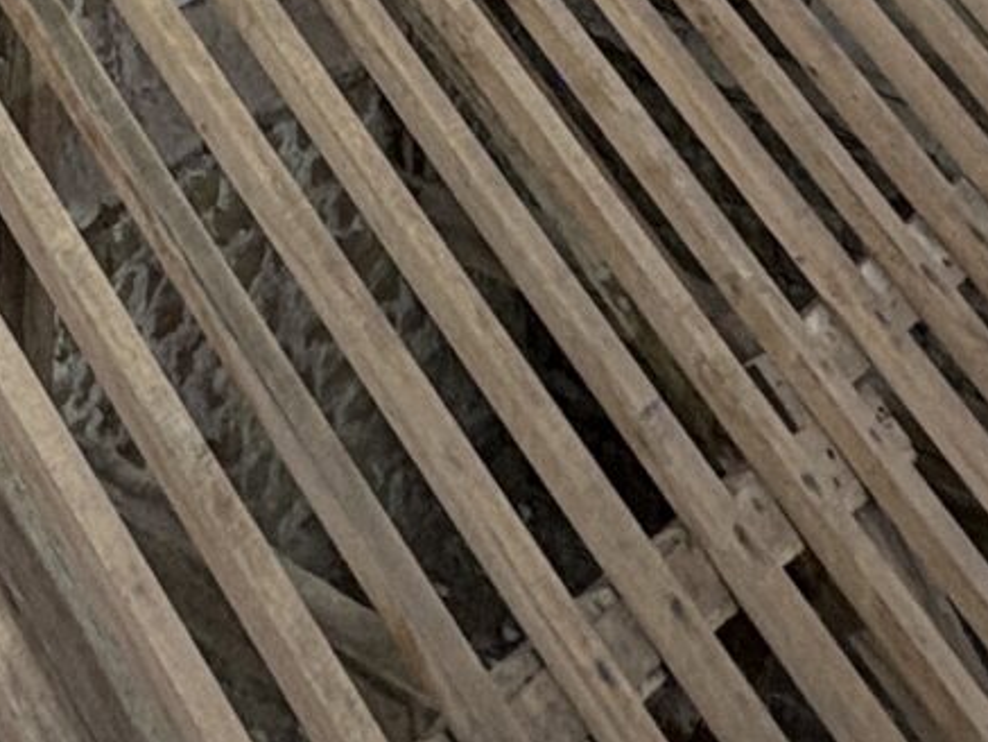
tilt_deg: -2.3
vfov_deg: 14.1
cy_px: -880
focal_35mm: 82
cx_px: -484
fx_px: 2341
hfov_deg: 20.5
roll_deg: +0.1
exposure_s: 1/100
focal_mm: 2.22
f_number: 2.2
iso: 200
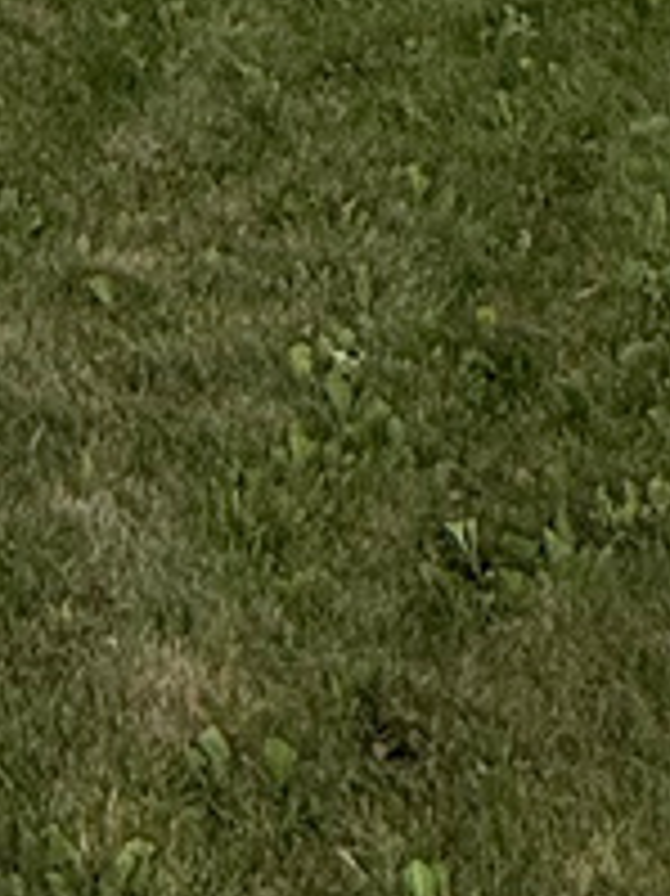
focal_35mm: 108
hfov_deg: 12.8
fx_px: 2790
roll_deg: +0.6
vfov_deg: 13.7
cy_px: -1180
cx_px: -432
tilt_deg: +1.3
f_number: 2.2
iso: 50
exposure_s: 1/928
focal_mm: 2.22
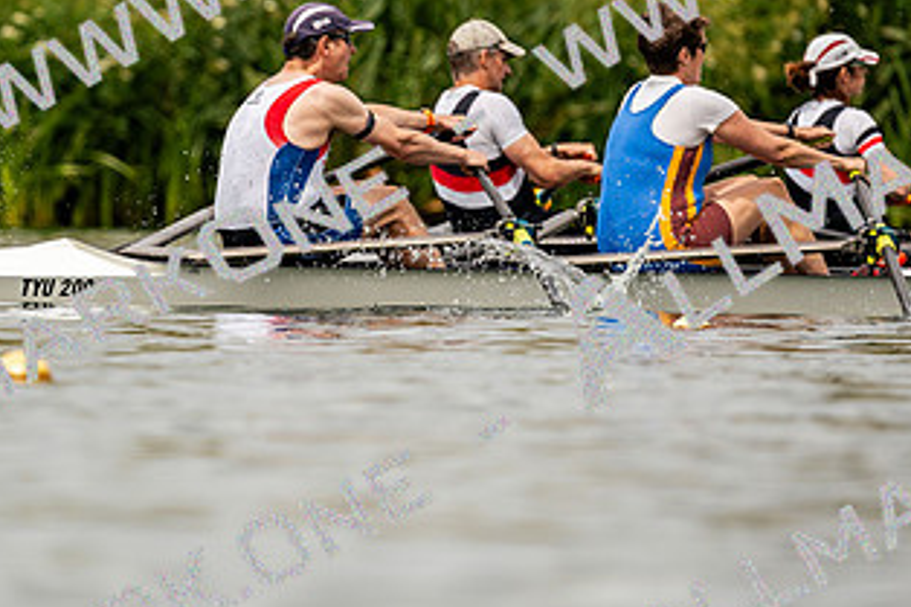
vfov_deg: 1.2
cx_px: 322
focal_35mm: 1109
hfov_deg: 1.9
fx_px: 28048
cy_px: 138
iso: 250
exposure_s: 1/2000
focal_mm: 600
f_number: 6.3
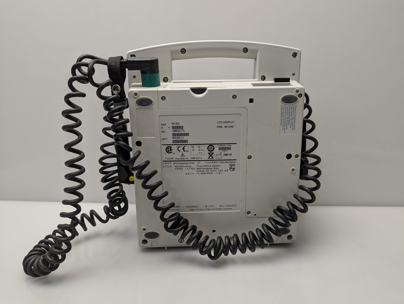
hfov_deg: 71.5
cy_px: 152
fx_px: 281
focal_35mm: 24
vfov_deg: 56.9
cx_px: 202
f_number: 1.85
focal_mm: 6.81
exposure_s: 1/50
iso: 54
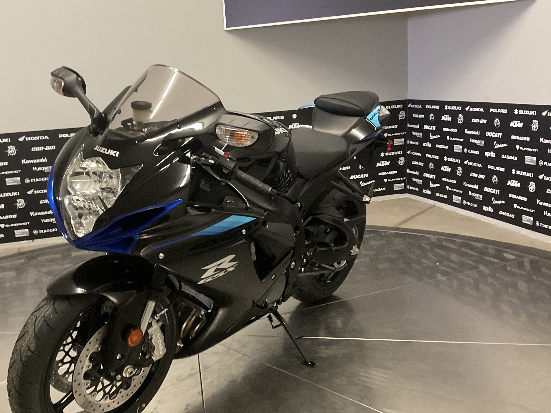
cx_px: 247
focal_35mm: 40
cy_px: 246
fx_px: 637
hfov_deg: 46.7
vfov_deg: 35.8
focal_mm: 3
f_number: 1.8
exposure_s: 1/40
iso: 200
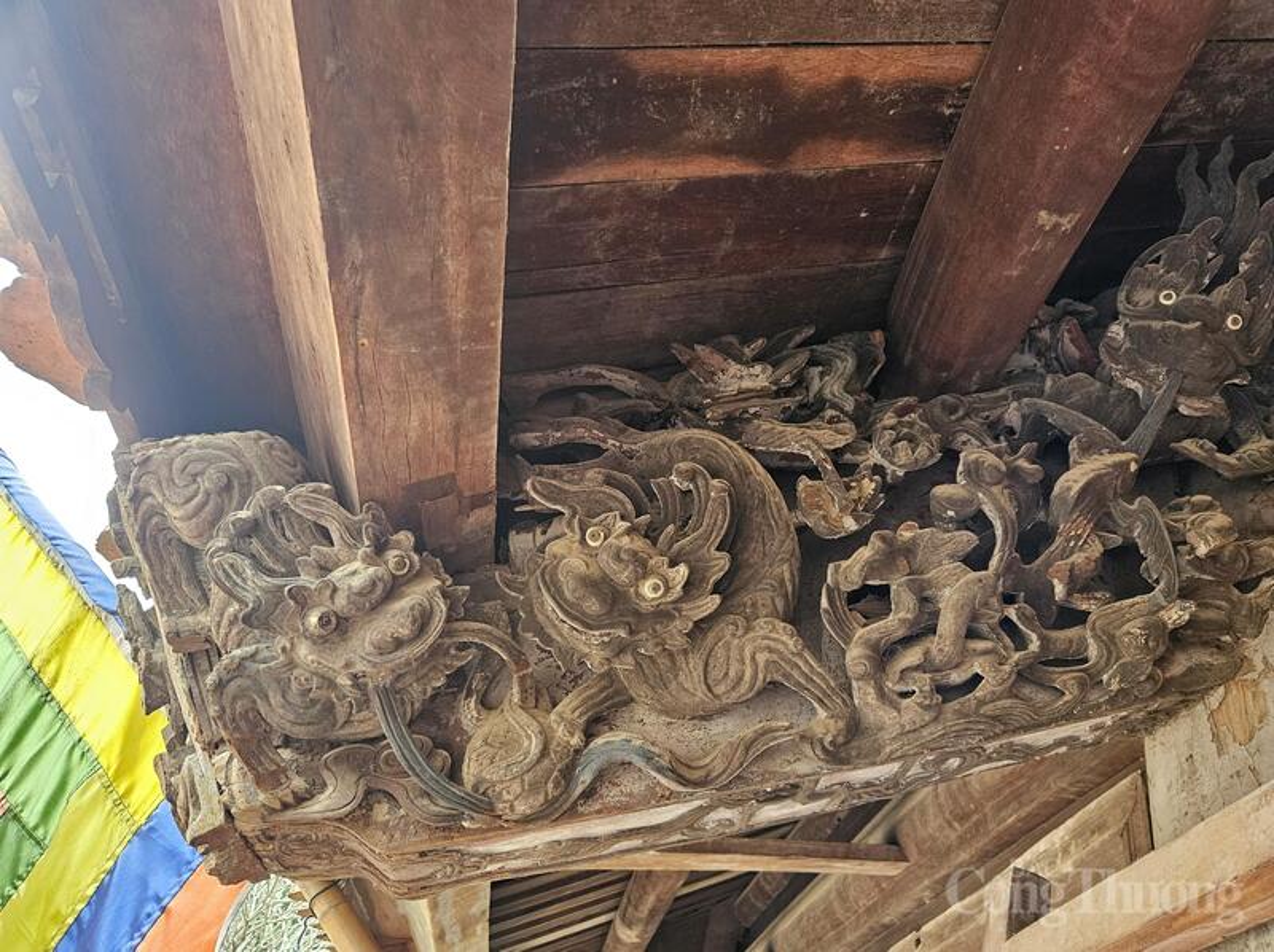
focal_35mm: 23
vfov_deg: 58.8
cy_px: 476
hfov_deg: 74.0
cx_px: 637
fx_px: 845
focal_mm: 5.4
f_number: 1.8
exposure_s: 1/100
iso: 640
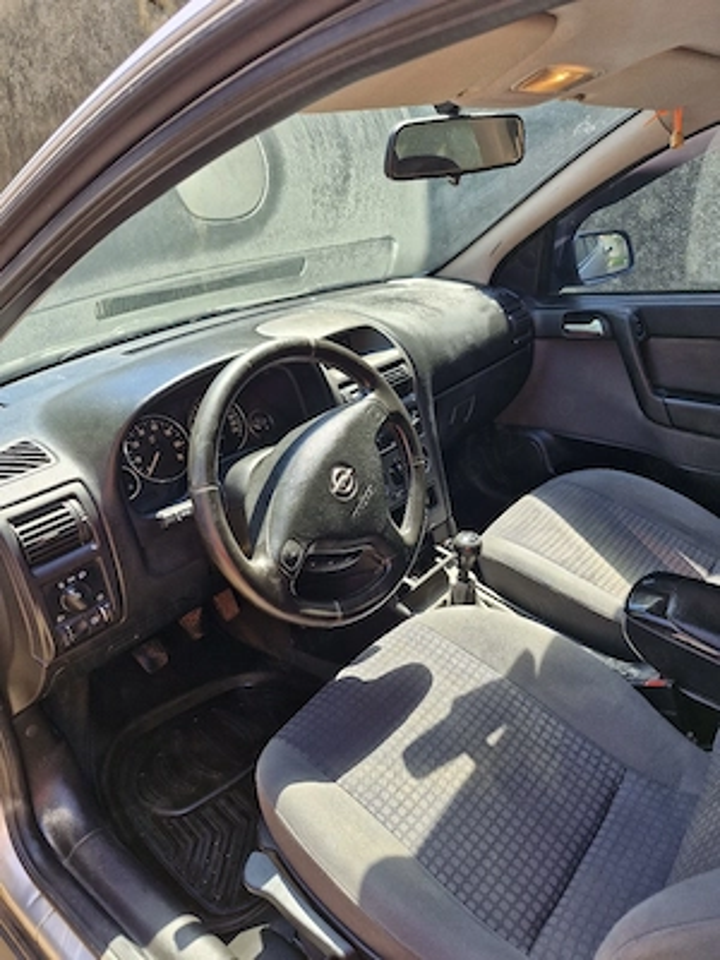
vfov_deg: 73.9
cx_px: 360
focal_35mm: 23
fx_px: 638
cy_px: 480
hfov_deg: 58.9
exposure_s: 1/182
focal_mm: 5.54
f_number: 1.8
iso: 50
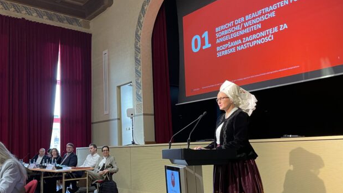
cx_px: 138
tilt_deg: +5.2
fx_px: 318
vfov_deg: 33.6
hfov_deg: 56.2
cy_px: 113
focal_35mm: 35
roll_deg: +2.6
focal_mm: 4.2
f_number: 1.6
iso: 320
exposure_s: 1/49
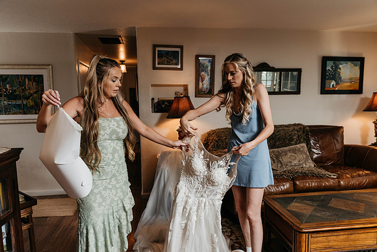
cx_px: 188
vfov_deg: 49.6
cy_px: 126
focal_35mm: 26
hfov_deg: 69.4
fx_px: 272
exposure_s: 1/320
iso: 1000
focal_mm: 26
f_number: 2.8
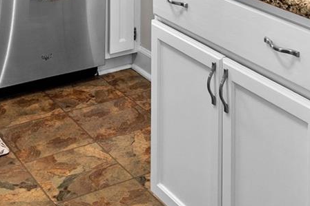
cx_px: 175
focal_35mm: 73
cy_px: -188
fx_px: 628
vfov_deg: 15.5
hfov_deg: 27.7
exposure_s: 1
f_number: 8
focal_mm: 16
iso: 100
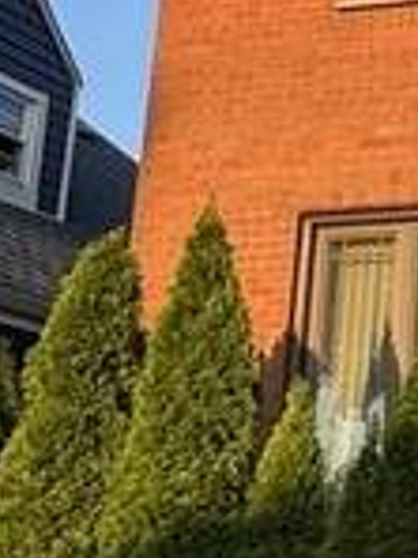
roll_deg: +0.5
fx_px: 1642
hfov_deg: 12.8
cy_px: 226
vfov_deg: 19.2
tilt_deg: +14.7
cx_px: 813
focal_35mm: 102
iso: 40
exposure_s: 1/433
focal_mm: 2.22
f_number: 2.2
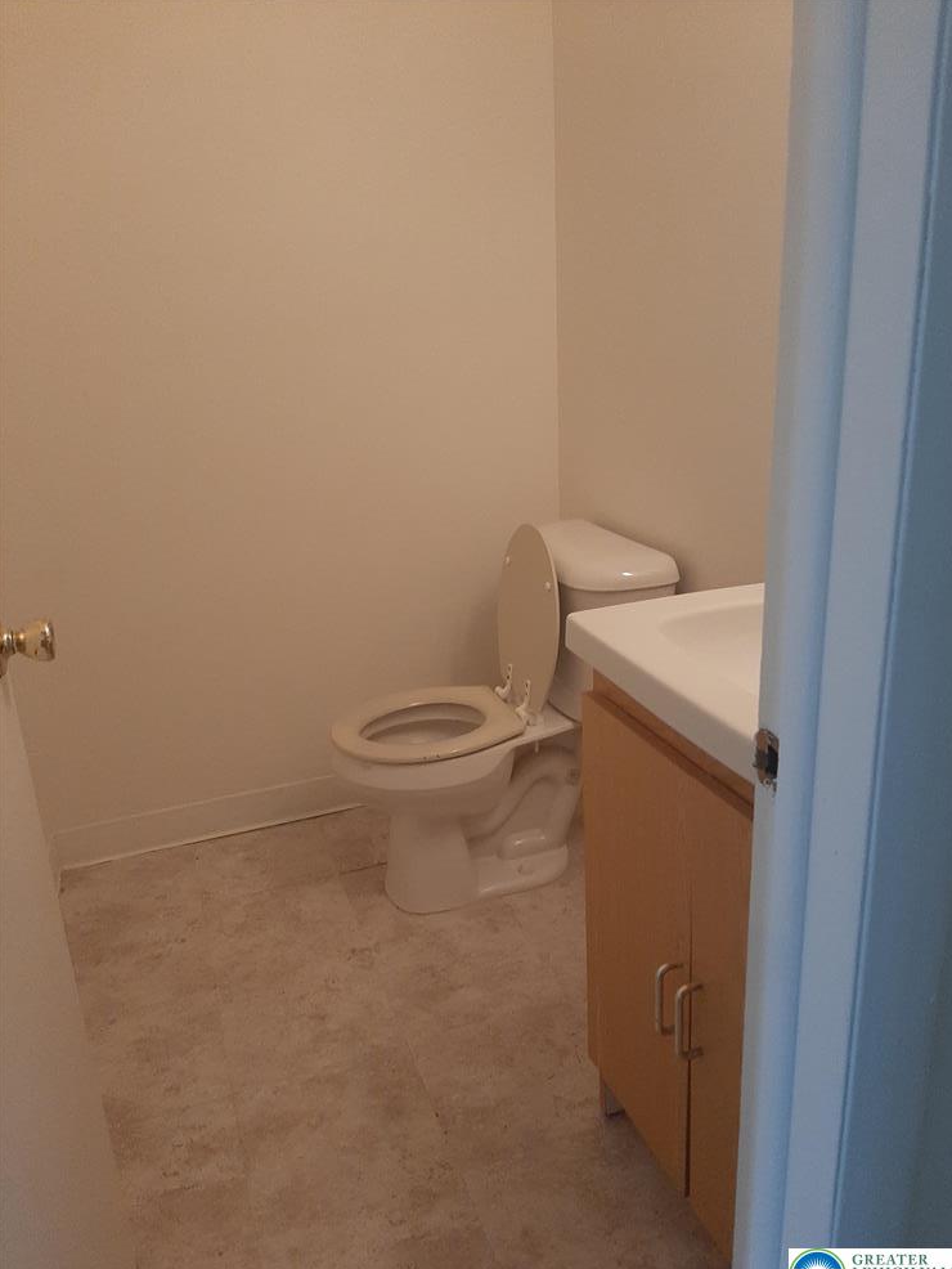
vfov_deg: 65.3
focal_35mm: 27
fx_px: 990
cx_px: 491
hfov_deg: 51.4
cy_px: 654
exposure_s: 1/60
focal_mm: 3.93
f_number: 1.7
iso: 160
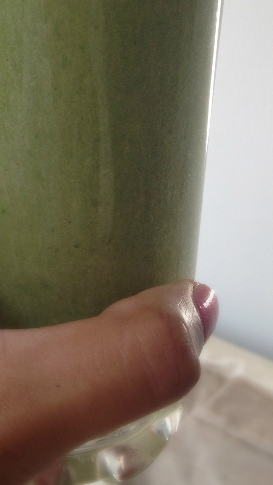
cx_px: 95
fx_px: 811
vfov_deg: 32.5
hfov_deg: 19.1
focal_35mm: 63
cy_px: 104
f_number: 2.4
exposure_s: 1/60
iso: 64
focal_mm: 4.12
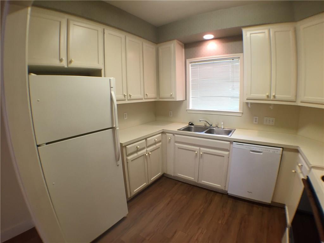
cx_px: 162
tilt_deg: -9.8
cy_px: 122
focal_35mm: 29
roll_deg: +0.6
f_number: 2.2
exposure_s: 1/30
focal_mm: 4.15
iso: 80
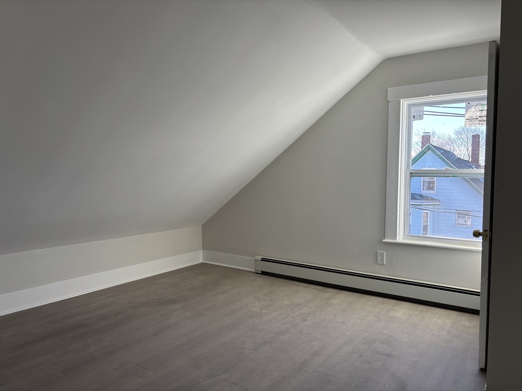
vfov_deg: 53.1
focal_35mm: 26
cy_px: 196
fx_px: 392
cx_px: 261
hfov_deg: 67.3
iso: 40
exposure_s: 1/121
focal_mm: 5.96
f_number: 1.6
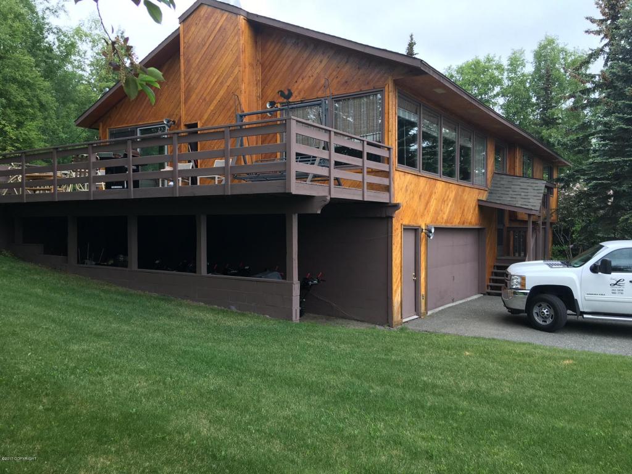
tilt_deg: -0.2
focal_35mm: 29
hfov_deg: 61.7
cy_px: 237
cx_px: 316
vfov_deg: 48.2
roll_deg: -0.8
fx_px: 529
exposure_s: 1/60
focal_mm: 4.15
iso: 25
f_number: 2.2
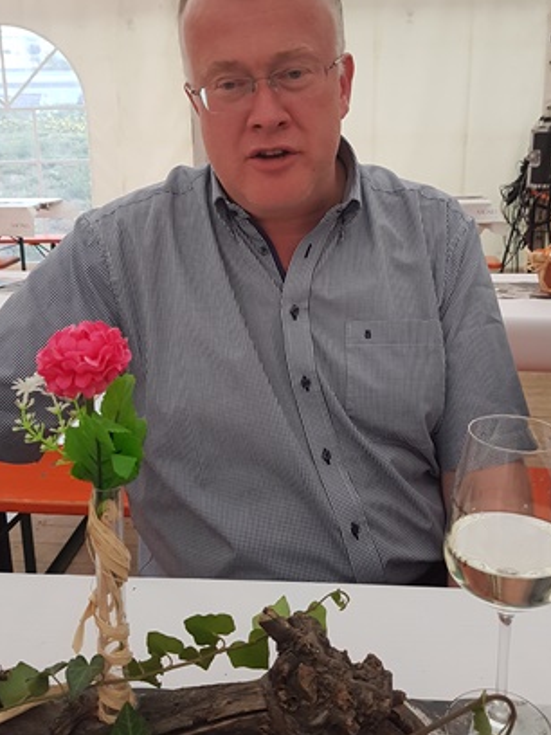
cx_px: 286
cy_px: 304
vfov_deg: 53.7
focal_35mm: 34
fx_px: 722
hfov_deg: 41.8
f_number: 1.7
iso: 100
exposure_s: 1/50
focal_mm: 4.2
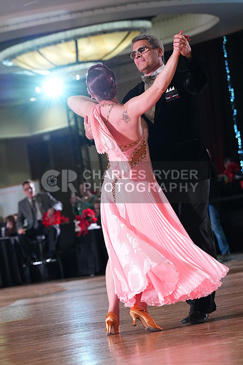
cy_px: 182
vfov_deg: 13.9
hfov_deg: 9.3
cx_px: 122
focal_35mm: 148
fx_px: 1497
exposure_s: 1/400
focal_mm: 148
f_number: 5
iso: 6400
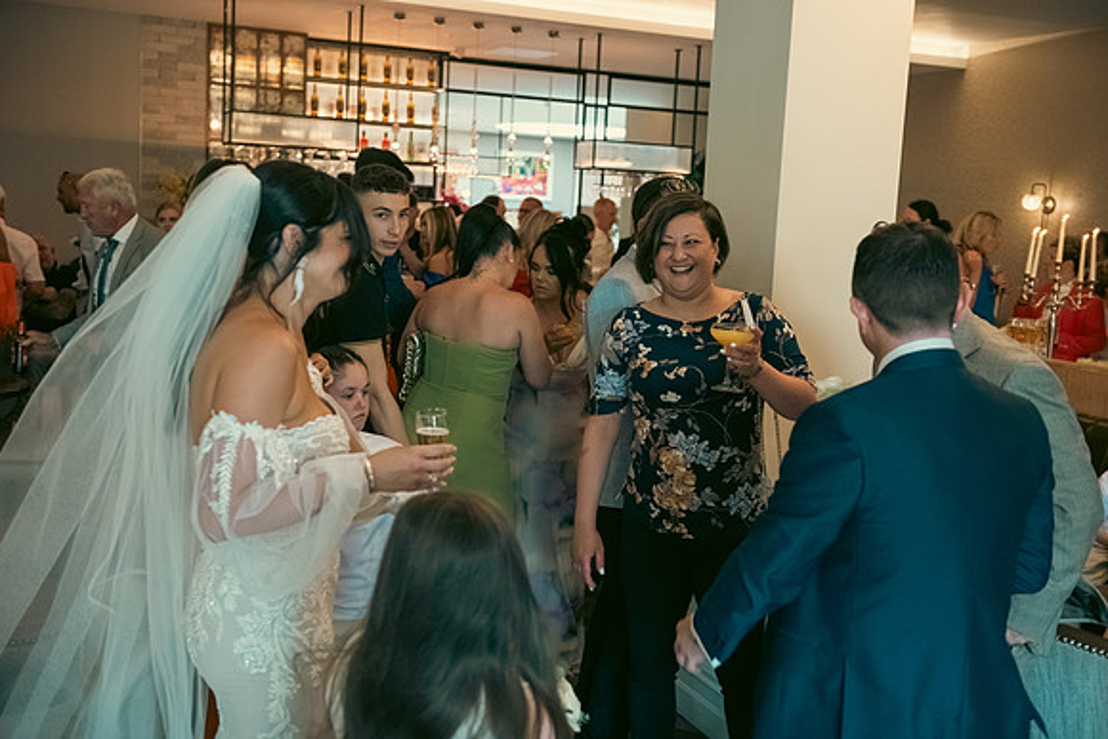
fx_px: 1231
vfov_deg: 33.4
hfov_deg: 48.4
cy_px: 370
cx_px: 554
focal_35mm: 40
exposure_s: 1/160
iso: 2000
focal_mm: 40
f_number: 3.5
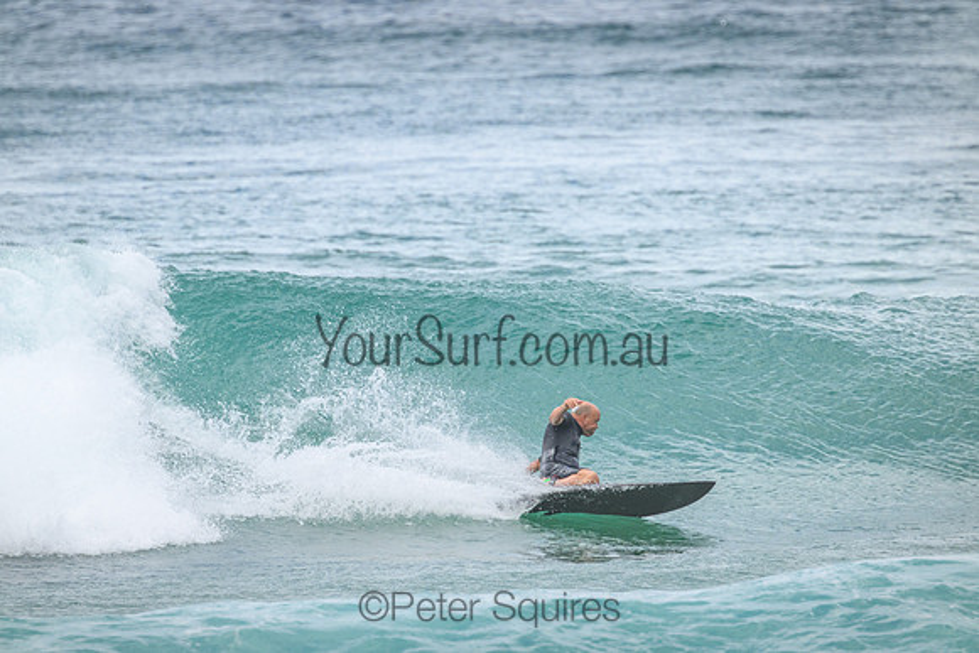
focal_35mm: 800
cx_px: 490
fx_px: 21760
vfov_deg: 1.7
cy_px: 326
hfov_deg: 2.6
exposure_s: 1/2000
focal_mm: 800
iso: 1100
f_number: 11
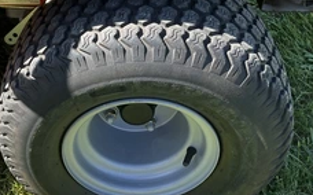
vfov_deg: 23.9
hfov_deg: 36.5
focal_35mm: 54
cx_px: 70
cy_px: 113
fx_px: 460
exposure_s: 1/213
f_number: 1.8
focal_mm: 3
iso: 20
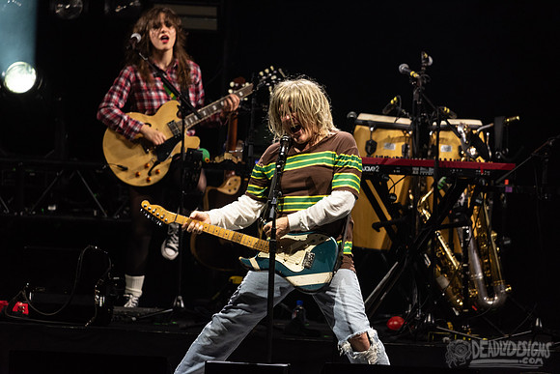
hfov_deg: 3.4
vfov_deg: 2.3
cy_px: 187
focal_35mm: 600
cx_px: 280
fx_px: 9335
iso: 1000
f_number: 6.3
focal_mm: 600
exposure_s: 1/500
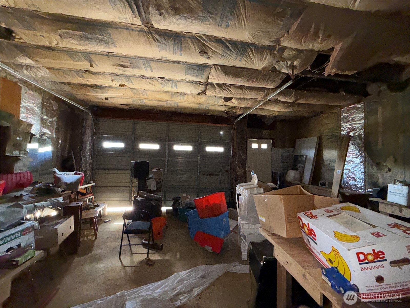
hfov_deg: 102.1
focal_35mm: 14
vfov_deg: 85.7
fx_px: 166
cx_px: 205
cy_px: 154
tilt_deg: +4.0
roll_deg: -2.3
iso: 400
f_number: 2.2
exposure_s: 1/59
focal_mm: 2.22
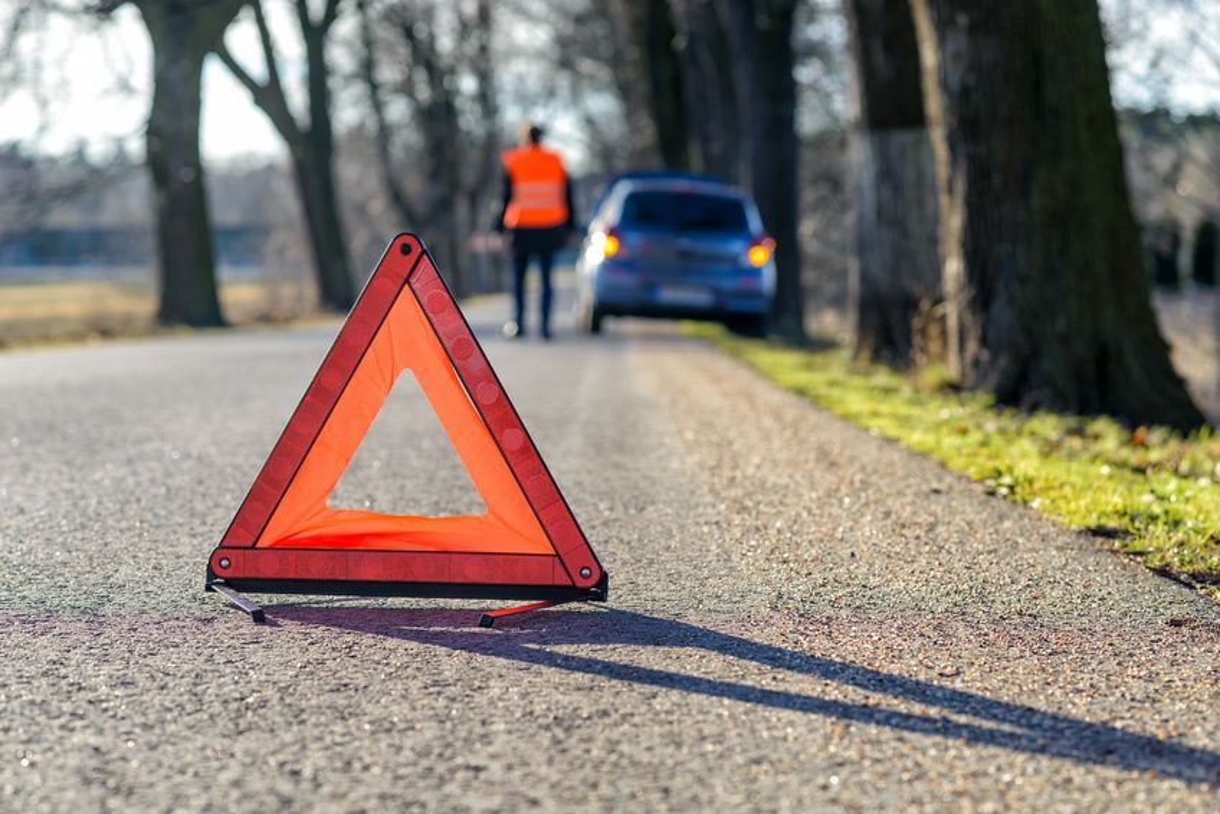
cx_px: 610
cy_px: 407
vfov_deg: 16.1
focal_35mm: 85
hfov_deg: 23.9
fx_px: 2881
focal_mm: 85
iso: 200
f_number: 5
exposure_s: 1/250
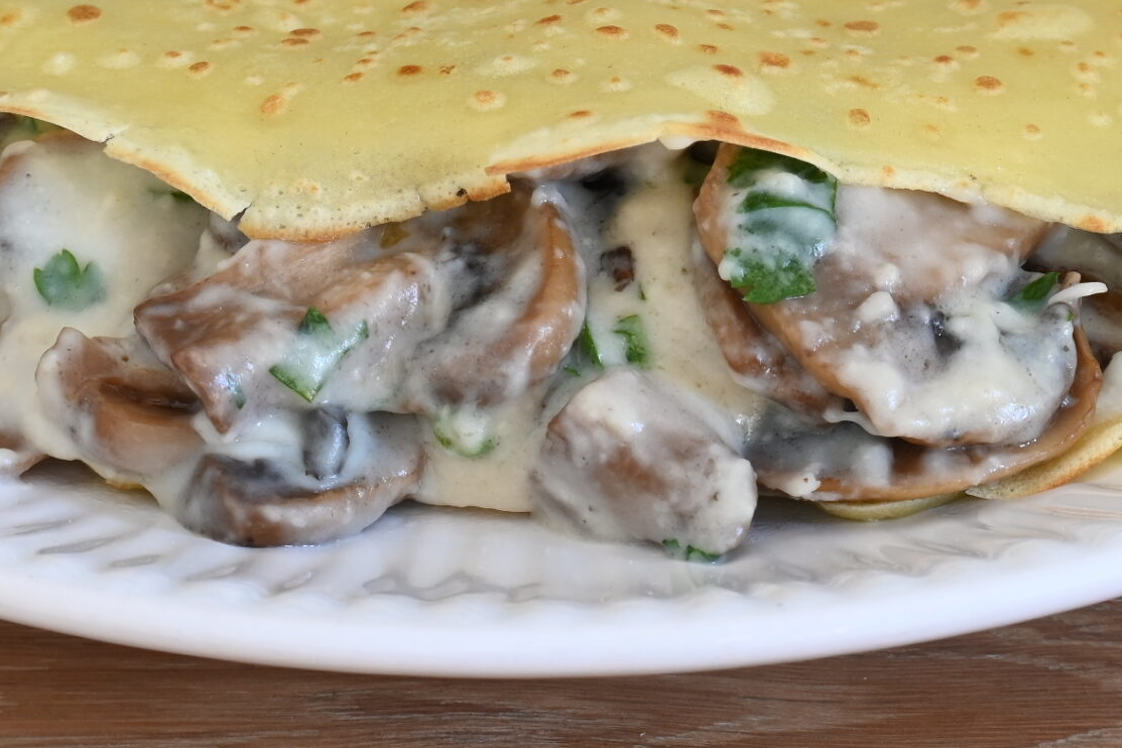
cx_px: 566
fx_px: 6451
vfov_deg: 6.6
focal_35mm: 207
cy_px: 28
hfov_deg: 9.9
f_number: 9
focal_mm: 60
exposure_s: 1/5
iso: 200
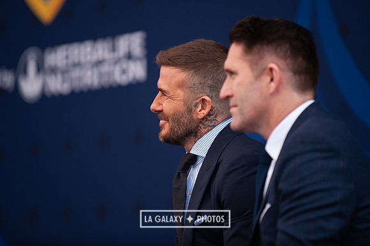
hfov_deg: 8.8
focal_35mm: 234
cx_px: 185
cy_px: 102
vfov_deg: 5.9
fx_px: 2403
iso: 400
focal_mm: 200
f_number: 2.8
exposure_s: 1/1250
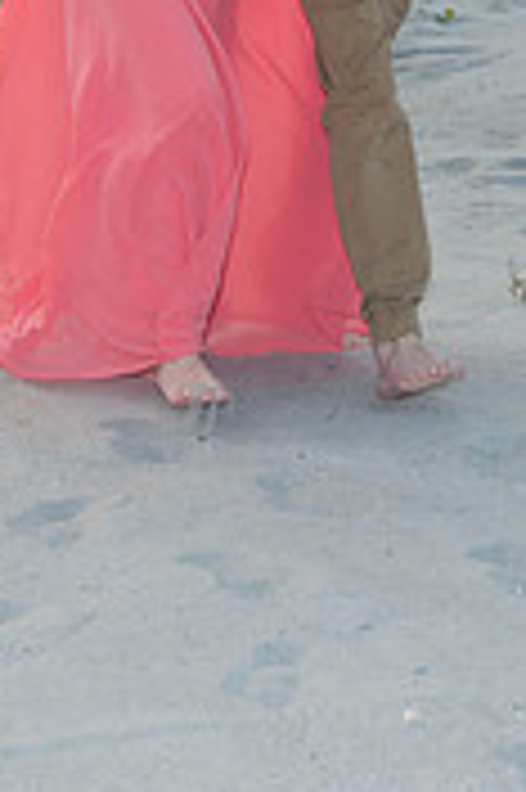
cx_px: 281
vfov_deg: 10.1
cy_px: -158
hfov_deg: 6.9
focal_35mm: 200
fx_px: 4392
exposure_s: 1/250
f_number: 5.6
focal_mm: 52
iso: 100
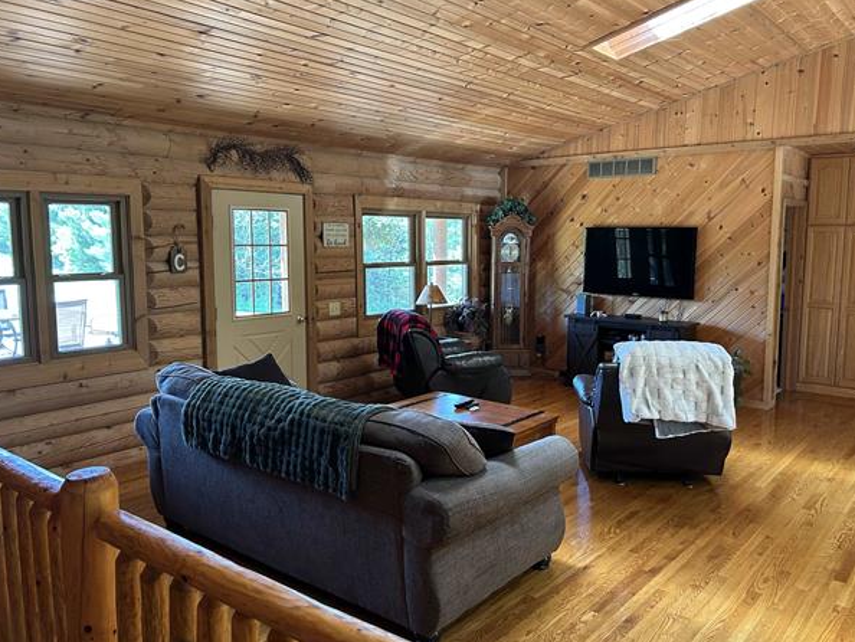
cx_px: 451
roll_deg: -0.6
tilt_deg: -6.1
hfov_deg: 63.4
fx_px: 692
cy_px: 308
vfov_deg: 49.8
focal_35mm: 28
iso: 200
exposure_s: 1/60
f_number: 1.5
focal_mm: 5.7
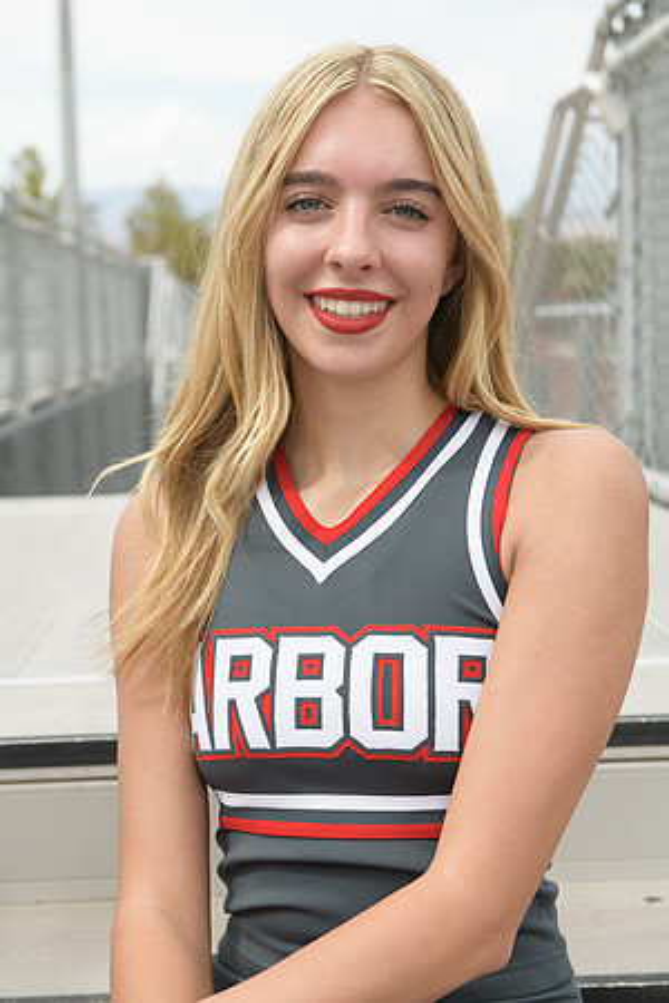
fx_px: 1951
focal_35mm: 70
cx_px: 334
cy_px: 502
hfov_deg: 19.5
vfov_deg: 28.8
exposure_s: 1/1250
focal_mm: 70
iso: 800
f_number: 5.6
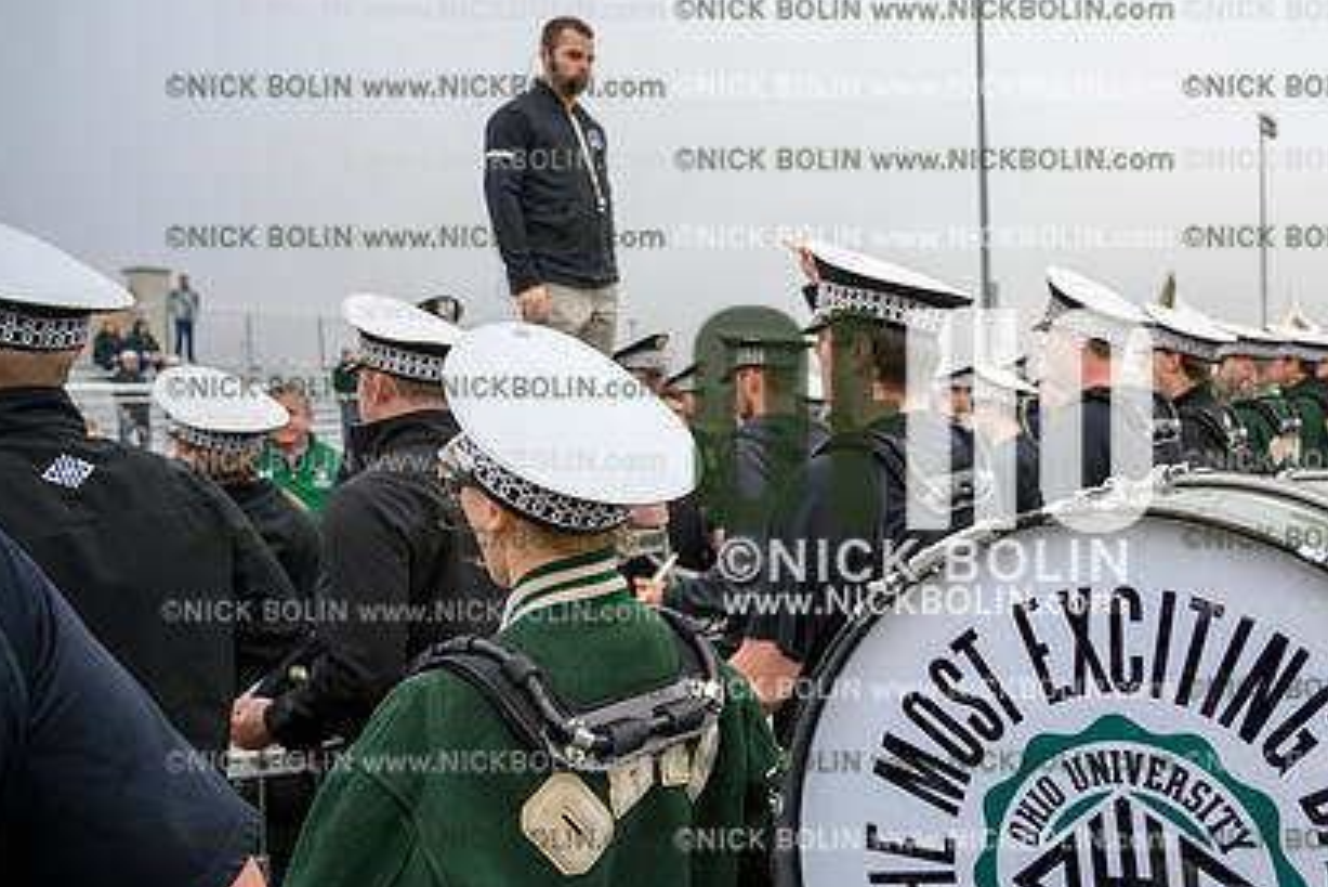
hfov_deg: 54.2
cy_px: 463
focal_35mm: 34
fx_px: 1255
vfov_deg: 38.9
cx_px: 922
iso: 125
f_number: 4
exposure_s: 1/320
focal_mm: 24
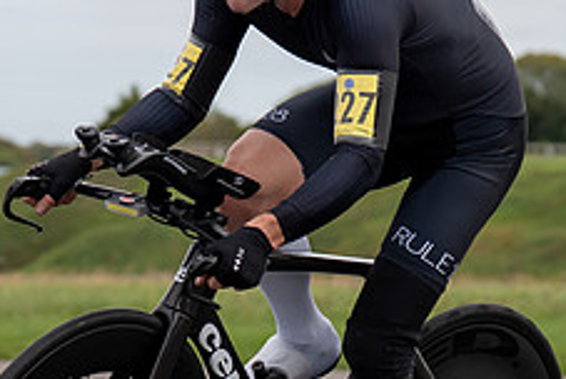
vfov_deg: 4.9
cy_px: 244
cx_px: 206
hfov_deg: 7.3
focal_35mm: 281
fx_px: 4424
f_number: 3.5
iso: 125
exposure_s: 1/1000
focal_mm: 70
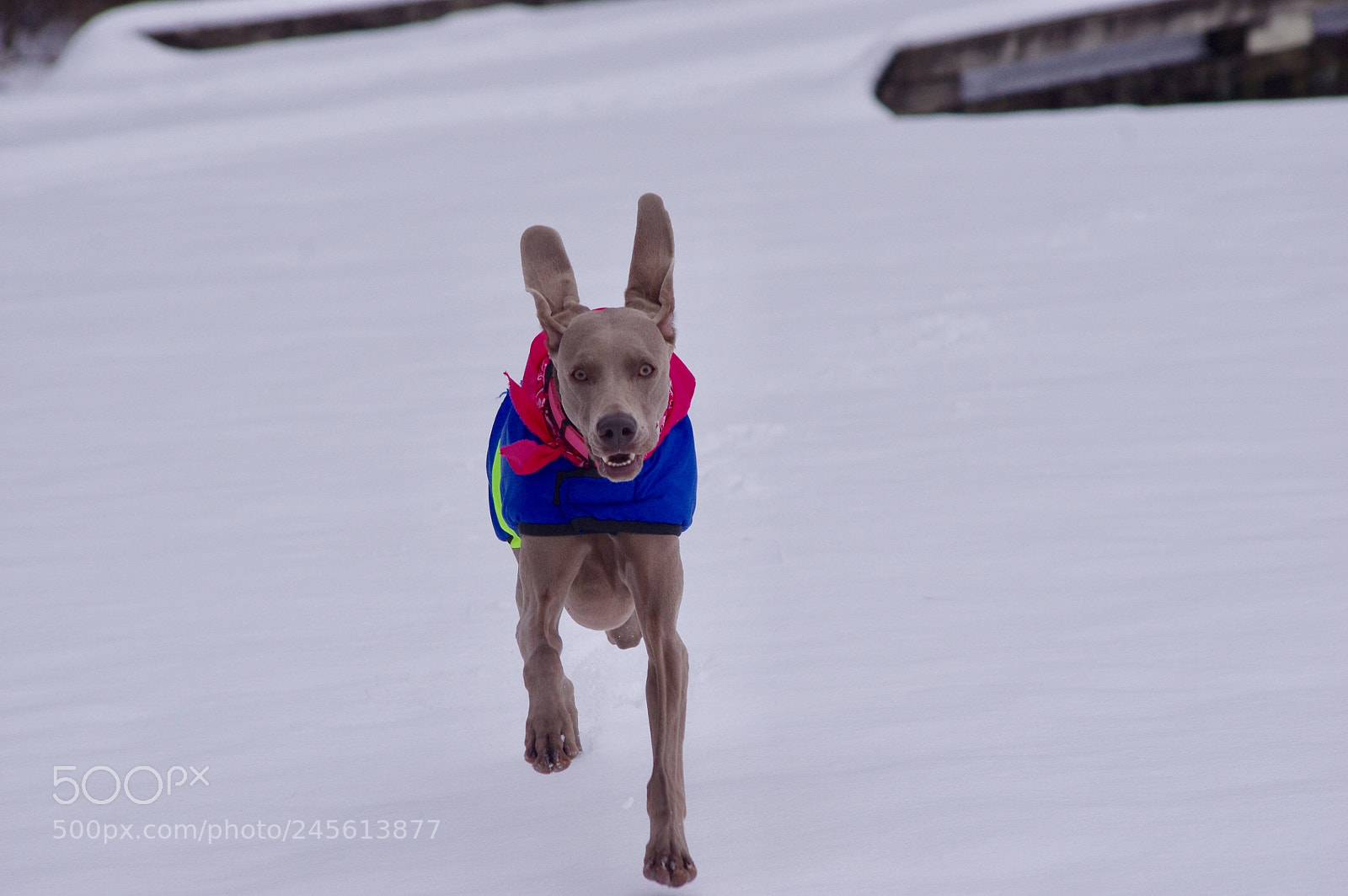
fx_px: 8415
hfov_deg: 9.2
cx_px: 674
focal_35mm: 225
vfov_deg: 6.1
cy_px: 448
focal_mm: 150
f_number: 7.1
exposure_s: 1/1250
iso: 200
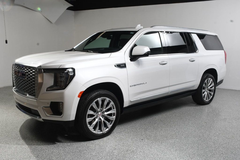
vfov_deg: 36.8
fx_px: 240
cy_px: 80
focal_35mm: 36
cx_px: 120
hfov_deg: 53.1
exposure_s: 1/160
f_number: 13
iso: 100
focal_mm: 24
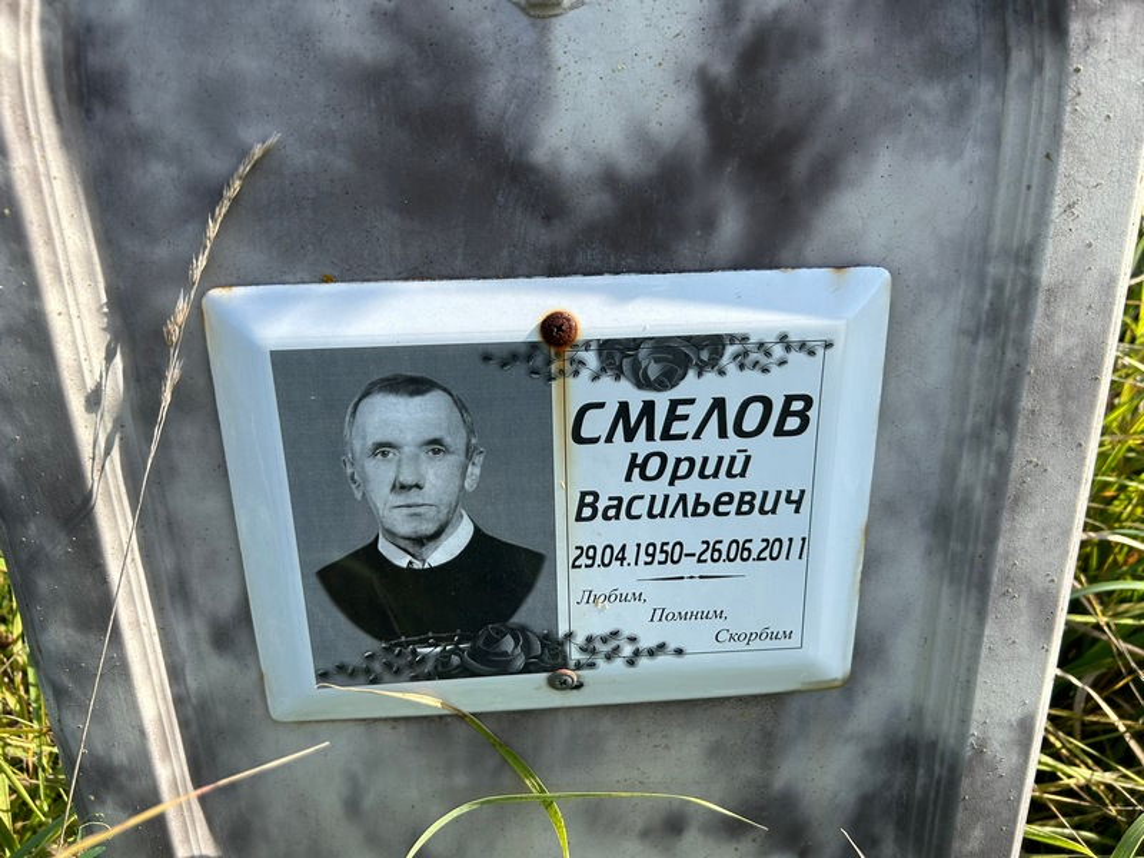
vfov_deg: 53.1
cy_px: 429
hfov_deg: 67.3
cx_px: 572
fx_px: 859
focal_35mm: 26
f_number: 1.5
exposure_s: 1/1468
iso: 50
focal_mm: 5.7
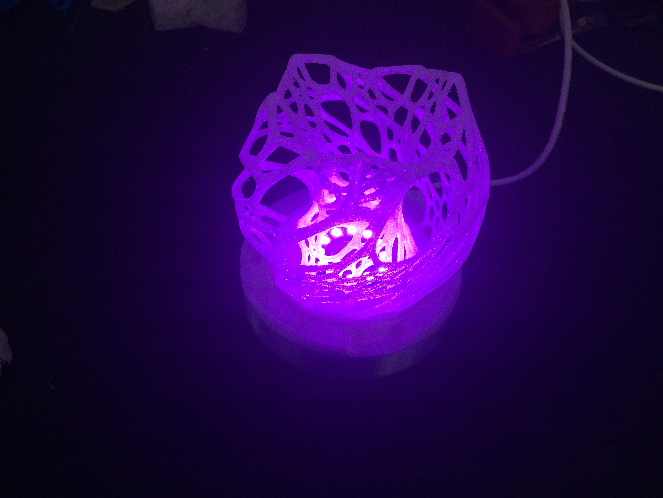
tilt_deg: -47.3
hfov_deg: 61.7
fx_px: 555
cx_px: 332
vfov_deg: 48.2
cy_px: 249
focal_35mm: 29
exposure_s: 1/120
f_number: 2.2
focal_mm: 4.15
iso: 50
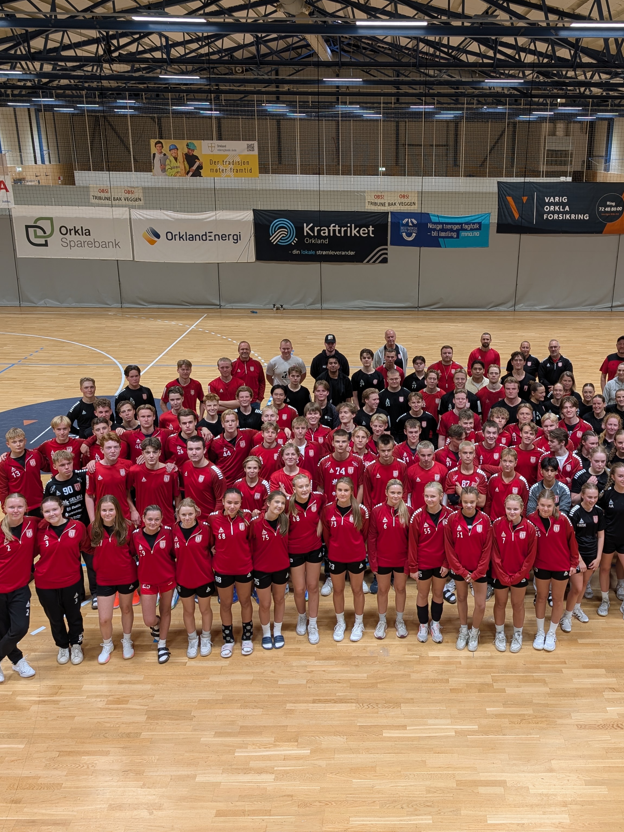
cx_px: 397
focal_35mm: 32
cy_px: 415
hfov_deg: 43.7
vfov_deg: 56.8
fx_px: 769
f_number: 1.68
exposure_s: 1/30.1
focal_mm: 6.9
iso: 45
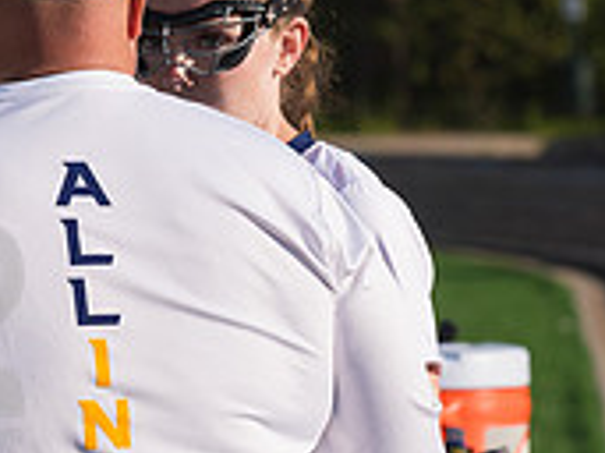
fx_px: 11527
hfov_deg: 3.0
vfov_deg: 2.3
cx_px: -85
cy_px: 322
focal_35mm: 660
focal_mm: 135
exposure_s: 1/1600
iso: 250
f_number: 5.6
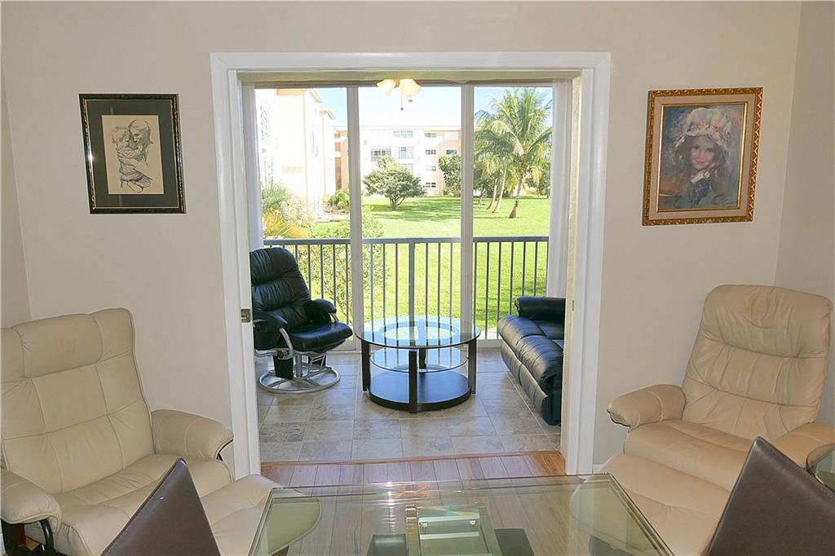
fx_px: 580
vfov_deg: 51.3
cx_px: 418
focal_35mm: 25
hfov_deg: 71.5
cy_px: 278
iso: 125
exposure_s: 1/250
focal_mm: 9.1
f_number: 2.8
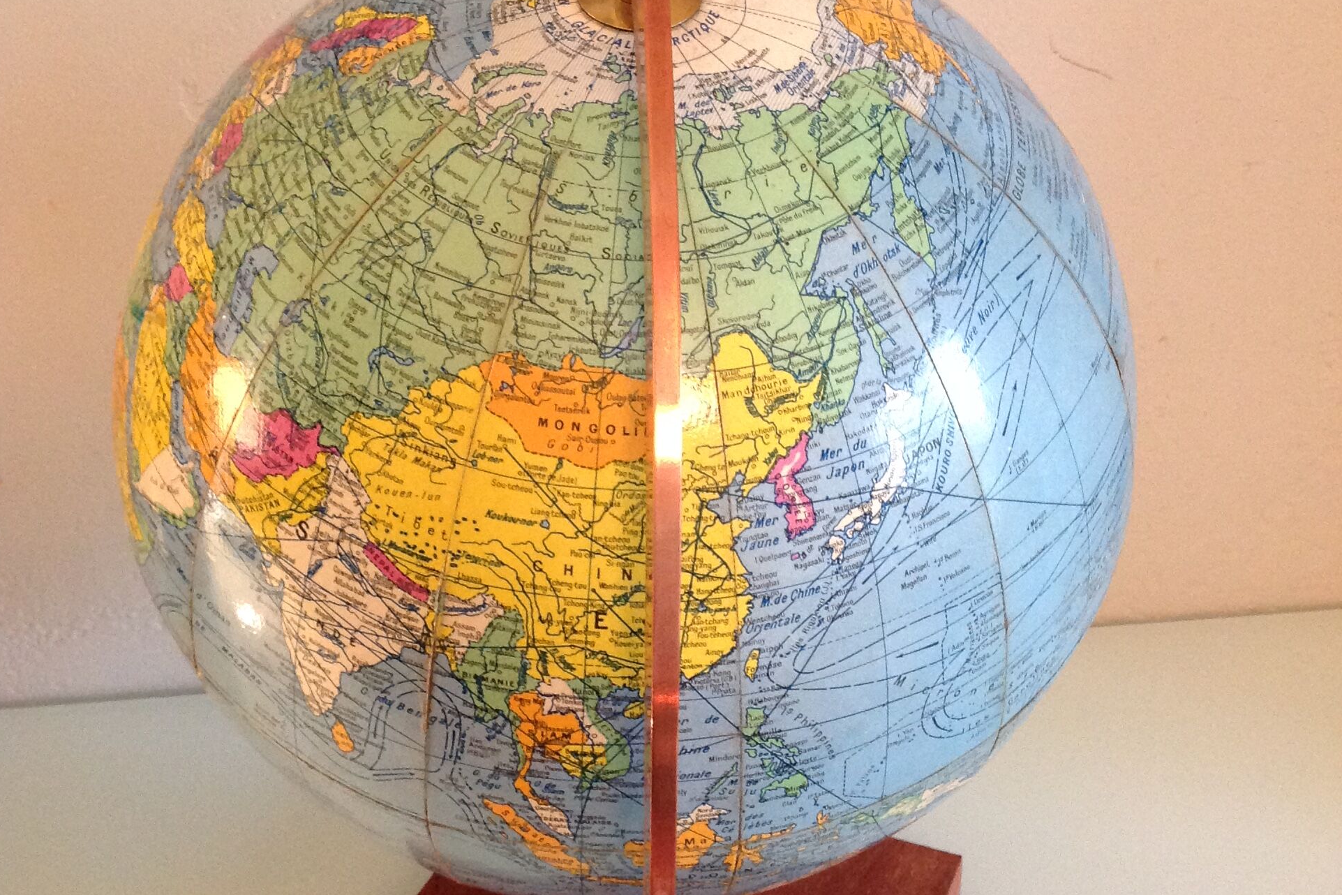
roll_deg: +3.2
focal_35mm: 49
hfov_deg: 40.3
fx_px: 1826
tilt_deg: -29.2
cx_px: 669
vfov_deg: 27.5
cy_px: 472
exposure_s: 1/17
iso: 320
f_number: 2.4
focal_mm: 4.28
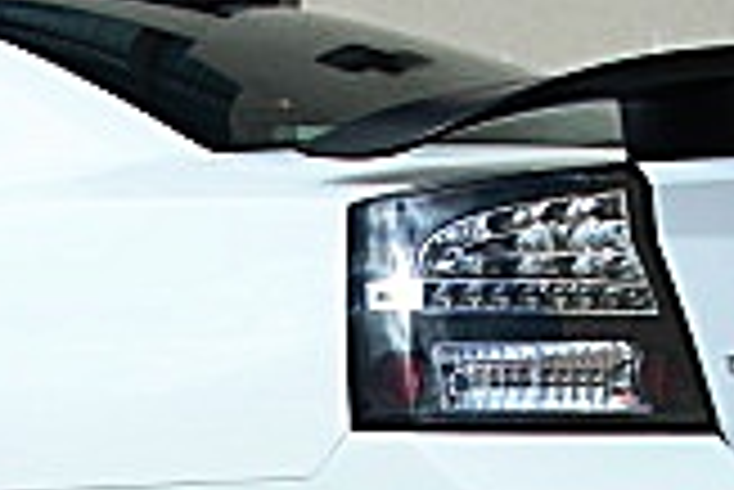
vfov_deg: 9.1
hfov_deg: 13.8
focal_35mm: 147
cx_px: 27
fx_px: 3000
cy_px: 746
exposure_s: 1/1000
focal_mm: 6.3
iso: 50
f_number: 2.8
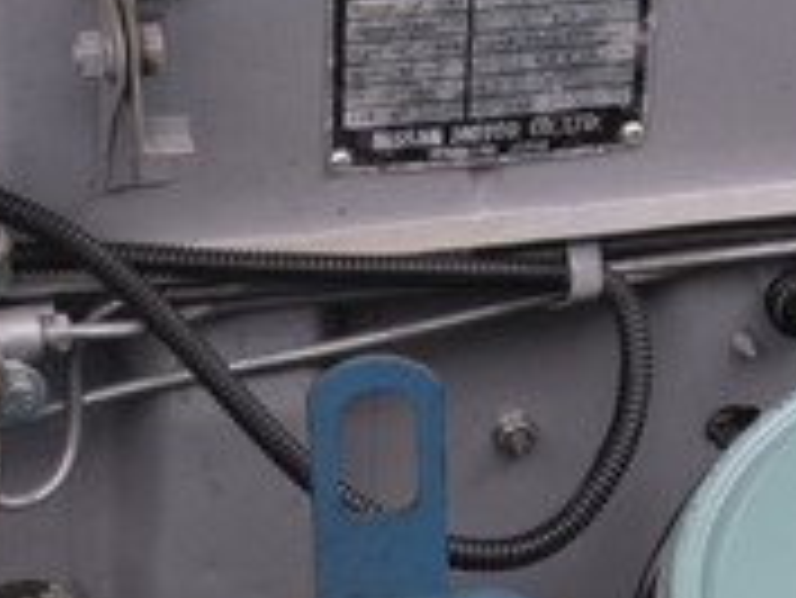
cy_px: 731
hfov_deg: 11.8
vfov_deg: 8.7
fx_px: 3866
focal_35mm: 168
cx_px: 378
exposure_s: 1/200
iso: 500
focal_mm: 31
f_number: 9
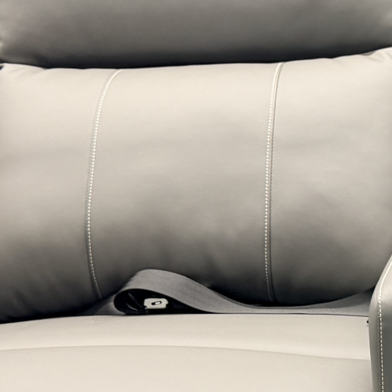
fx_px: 1281
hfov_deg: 16.7
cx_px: 465
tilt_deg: -6.0
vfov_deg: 17.4
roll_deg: +2.7
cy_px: 153
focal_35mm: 100
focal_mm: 6.76
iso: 320
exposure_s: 1/60
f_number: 1.78
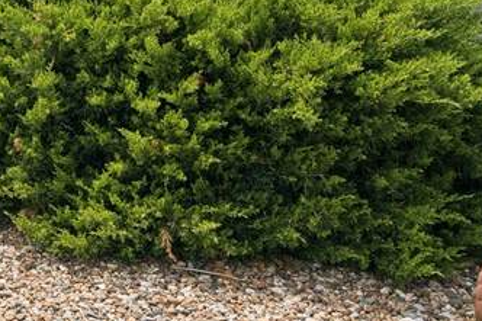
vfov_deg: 15.4
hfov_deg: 20.5
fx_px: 1084
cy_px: -178
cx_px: -292
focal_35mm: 81
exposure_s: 1/250
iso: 400
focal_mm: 21
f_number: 10
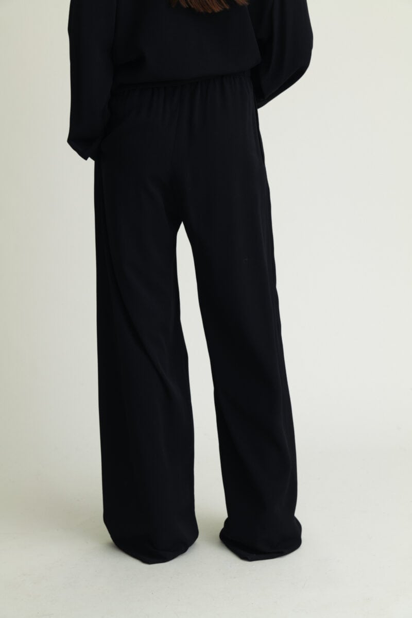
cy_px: 309
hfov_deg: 21.9
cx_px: 206
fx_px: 1064
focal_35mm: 62
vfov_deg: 32.4
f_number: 8
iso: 200
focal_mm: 62
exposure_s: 1/250
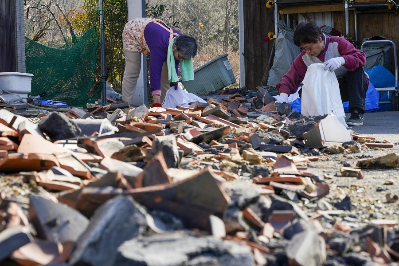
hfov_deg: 19.5
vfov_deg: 13.0
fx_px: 1164
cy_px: 133
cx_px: 200
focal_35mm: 105
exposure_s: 1/400
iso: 640
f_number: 13
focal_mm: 105
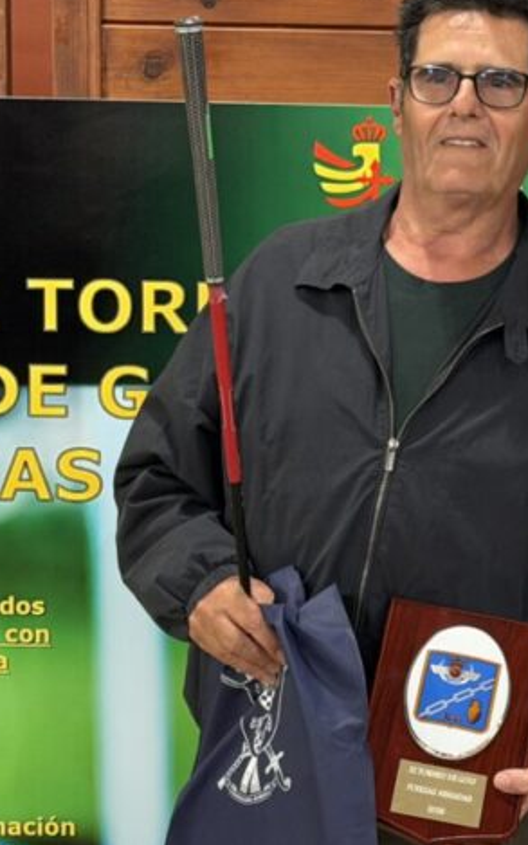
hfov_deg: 11.7
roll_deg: -1.4
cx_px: 490
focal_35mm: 111
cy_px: 449
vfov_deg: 18.8
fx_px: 2556
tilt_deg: -5.9
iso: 640
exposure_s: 1/25
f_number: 1.78
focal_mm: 6.76
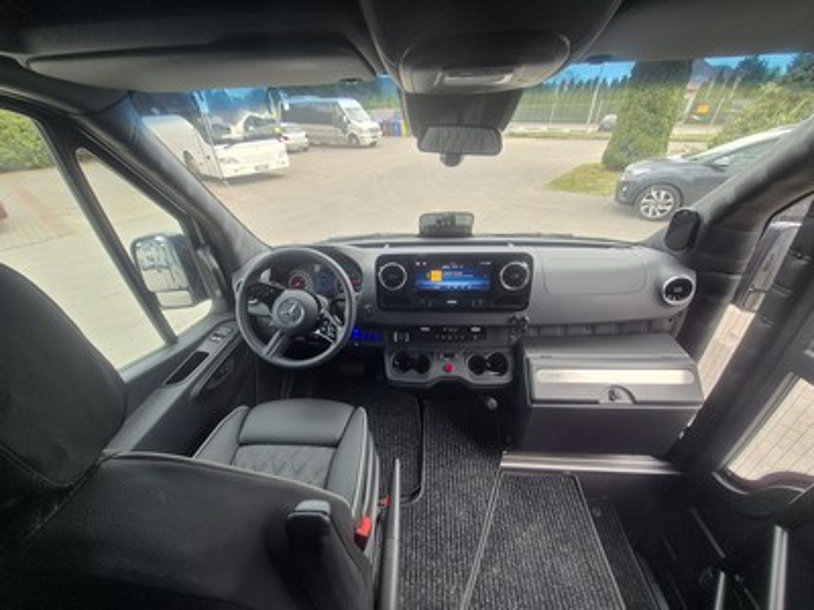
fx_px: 306
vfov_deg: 89.9
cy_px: 305
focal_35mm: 13
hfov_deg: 106.2
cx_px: 407
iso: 50
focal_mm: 1.74
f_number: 2.2
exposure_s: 1/107
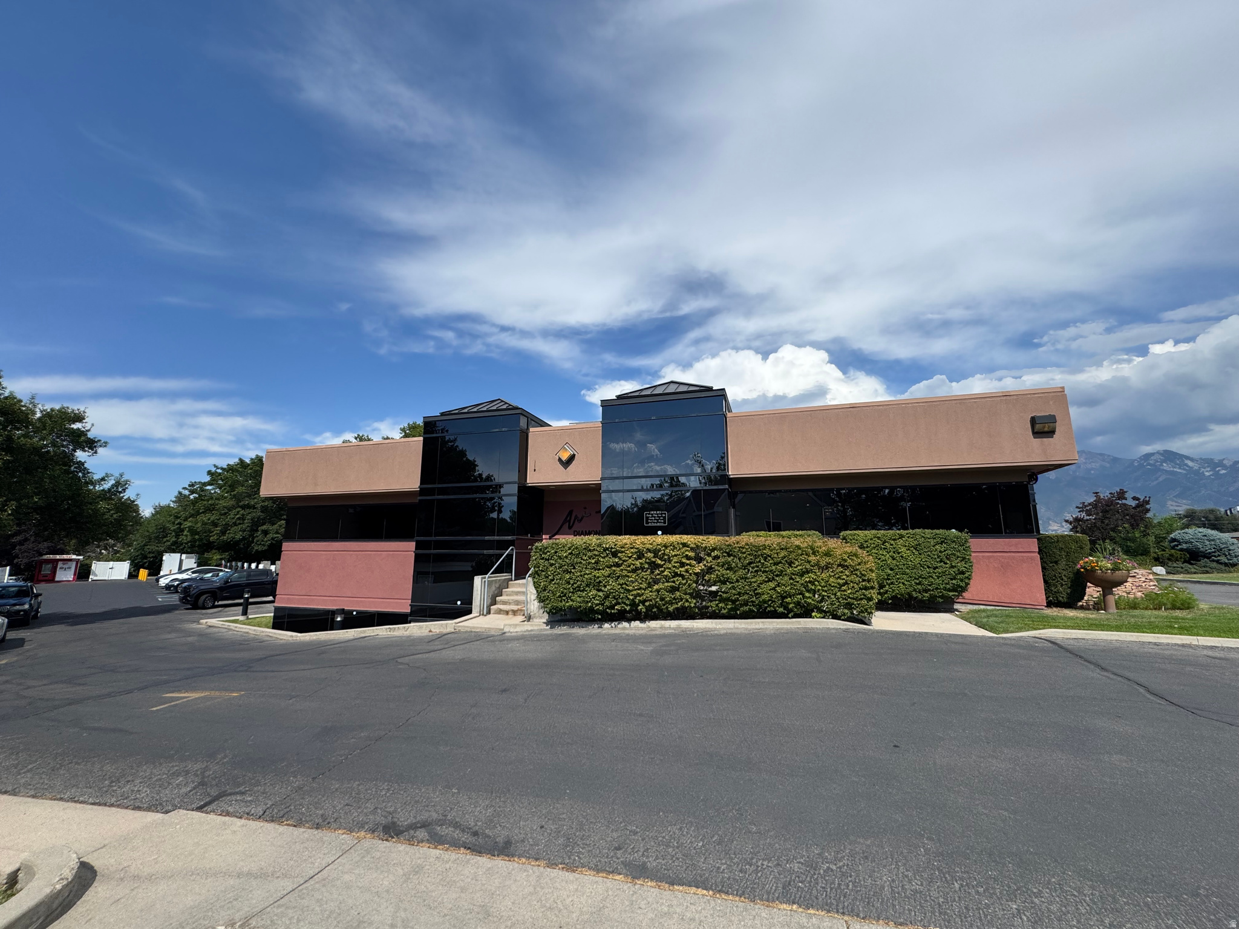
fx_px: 501
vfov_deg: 85.7
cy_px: 464
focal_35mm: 14
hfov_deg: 102.1
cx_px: 620
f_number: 2.2
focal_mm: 2.22
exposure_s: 1/2874
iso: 50
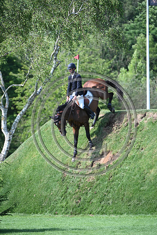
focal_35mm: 260
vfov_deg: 7.9
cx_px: 78
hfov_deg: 5.3
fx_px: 1700
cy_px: 118
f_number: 4.5
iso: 500
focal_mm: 260
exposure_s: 1/1250
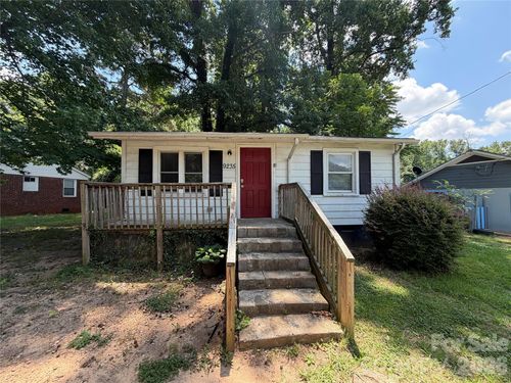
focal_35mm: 14
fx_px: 207
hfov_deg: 102.1
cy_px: 192
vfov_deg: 85.7
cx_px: 256
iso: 40
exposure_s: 1/238
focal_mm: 2.22
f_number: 2.2
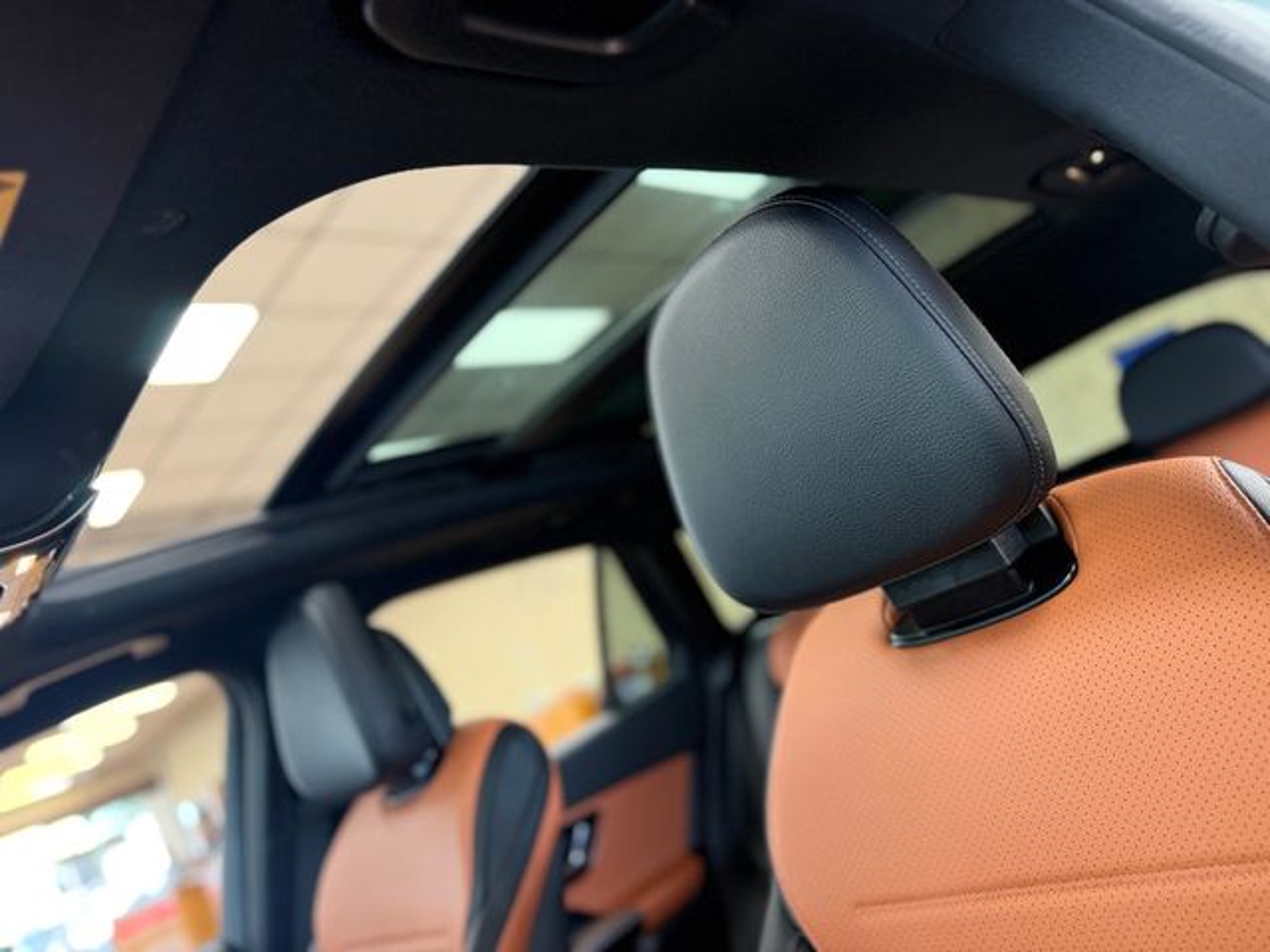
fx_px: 881
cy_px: 476
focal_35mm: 24
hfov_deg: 71.6
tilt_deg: +9.9
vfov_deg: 56.8
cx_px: 635
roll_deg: +24.7
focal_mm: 6.76
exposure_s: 1/60
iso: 250
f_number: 1.78
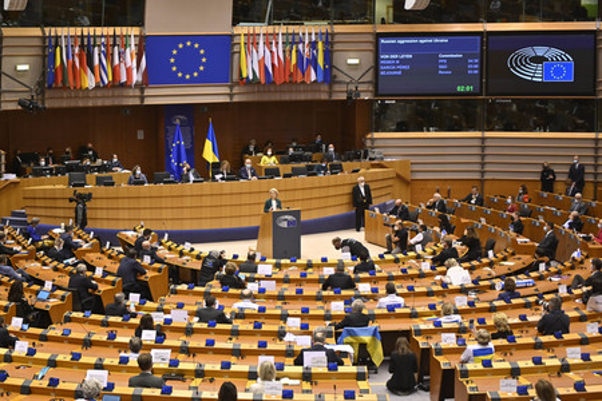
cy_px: 200
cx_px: 301
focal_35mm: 50
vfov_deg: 27.0
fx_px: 836
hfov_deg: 39.6
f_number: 4
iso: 1250
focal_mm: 50
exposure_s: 1/320
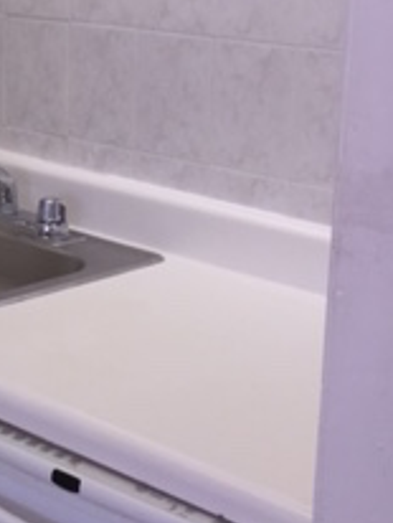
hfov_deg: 15.8
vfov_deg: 21.6
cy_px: 152
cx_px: -94
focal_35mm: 90
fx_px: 1360
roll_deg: -0.5
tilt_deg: -11.3
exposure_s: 1/30
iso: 32
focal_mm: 4.15
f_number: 2.2
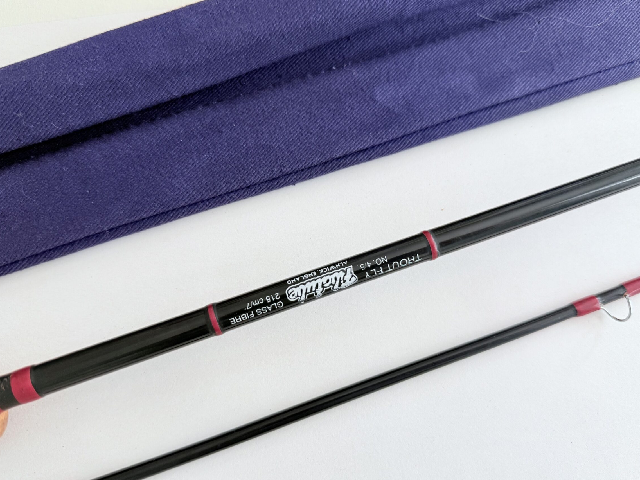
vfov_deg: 51.3
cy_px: 261
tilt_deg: -77.7
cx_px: 316
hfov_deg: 65.3
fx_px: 499
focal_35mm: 27
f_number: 1.78
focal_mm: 6.76
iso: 125
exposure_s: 1/50
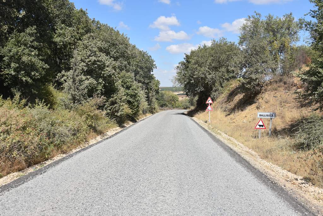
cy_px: 108
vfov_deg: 36.9
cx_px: 162
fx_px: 323
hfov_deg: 53.1
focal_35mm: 36
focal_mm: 24
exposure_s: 1/500
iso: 200
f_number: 8
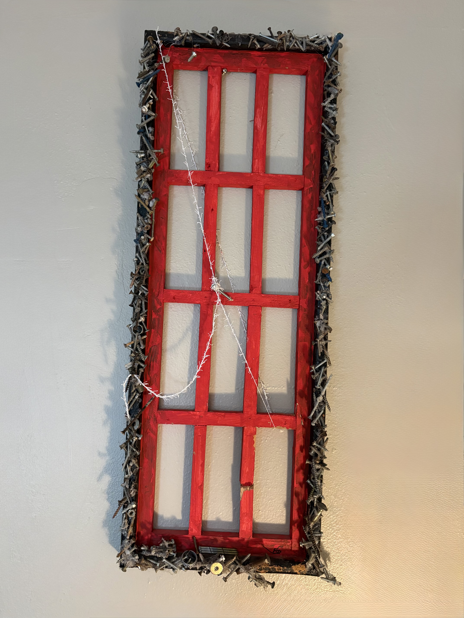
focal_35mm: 26
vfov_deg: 67.3
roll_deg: +0.3
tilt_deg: +3.2
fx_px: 465
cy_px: 309
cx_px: 232
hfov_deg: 53.1
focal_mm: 5.96
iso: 500
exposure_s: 1/60
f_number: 1.6
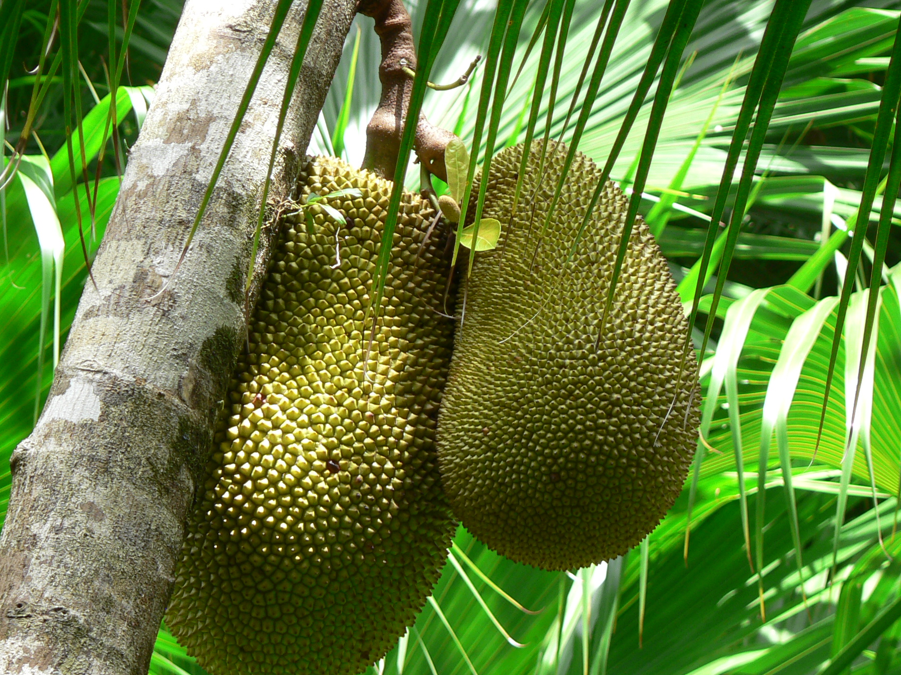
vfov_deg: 5.6
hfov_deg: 7.4
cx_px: 421
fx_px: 6922
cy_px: 397
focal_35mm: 266
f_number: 3.3
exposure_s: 1/125
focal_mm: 31.6
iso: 80
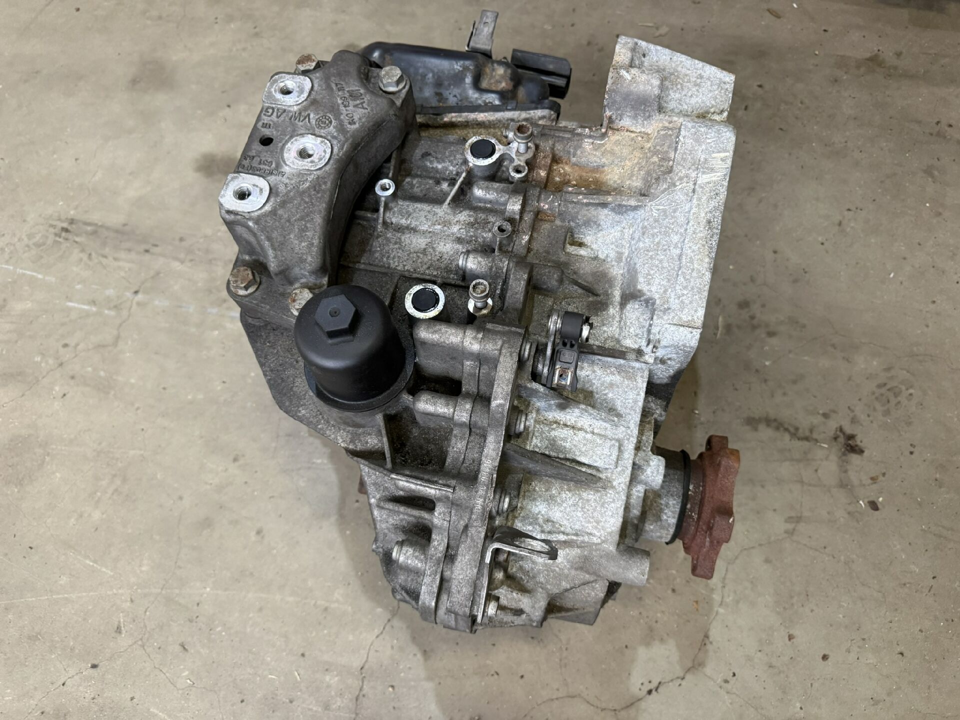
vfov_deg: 56.8
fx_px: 666
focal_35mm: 24
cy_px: 360
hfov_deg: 71.6
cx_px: 480
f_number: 1.78
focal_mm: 6.76
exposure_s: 1/50
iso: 320
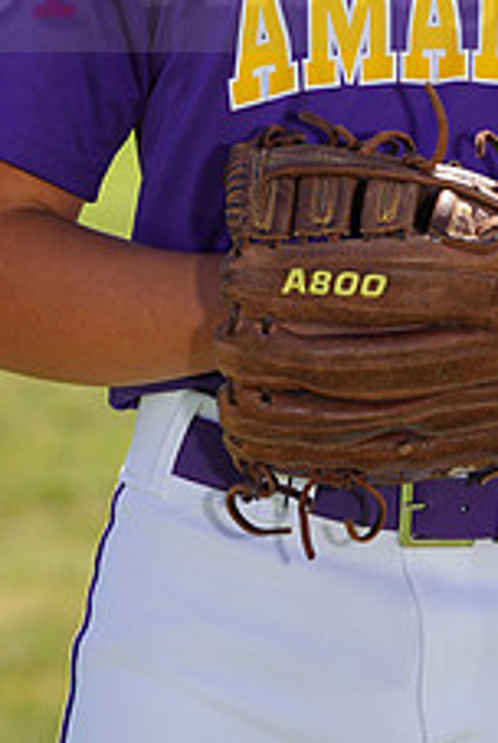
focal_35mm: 630
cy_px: -52
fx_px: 13032
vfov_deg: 3.3
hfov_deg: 2.2
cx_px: 380
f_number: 8
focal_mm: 247
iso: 100
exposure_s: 1/250
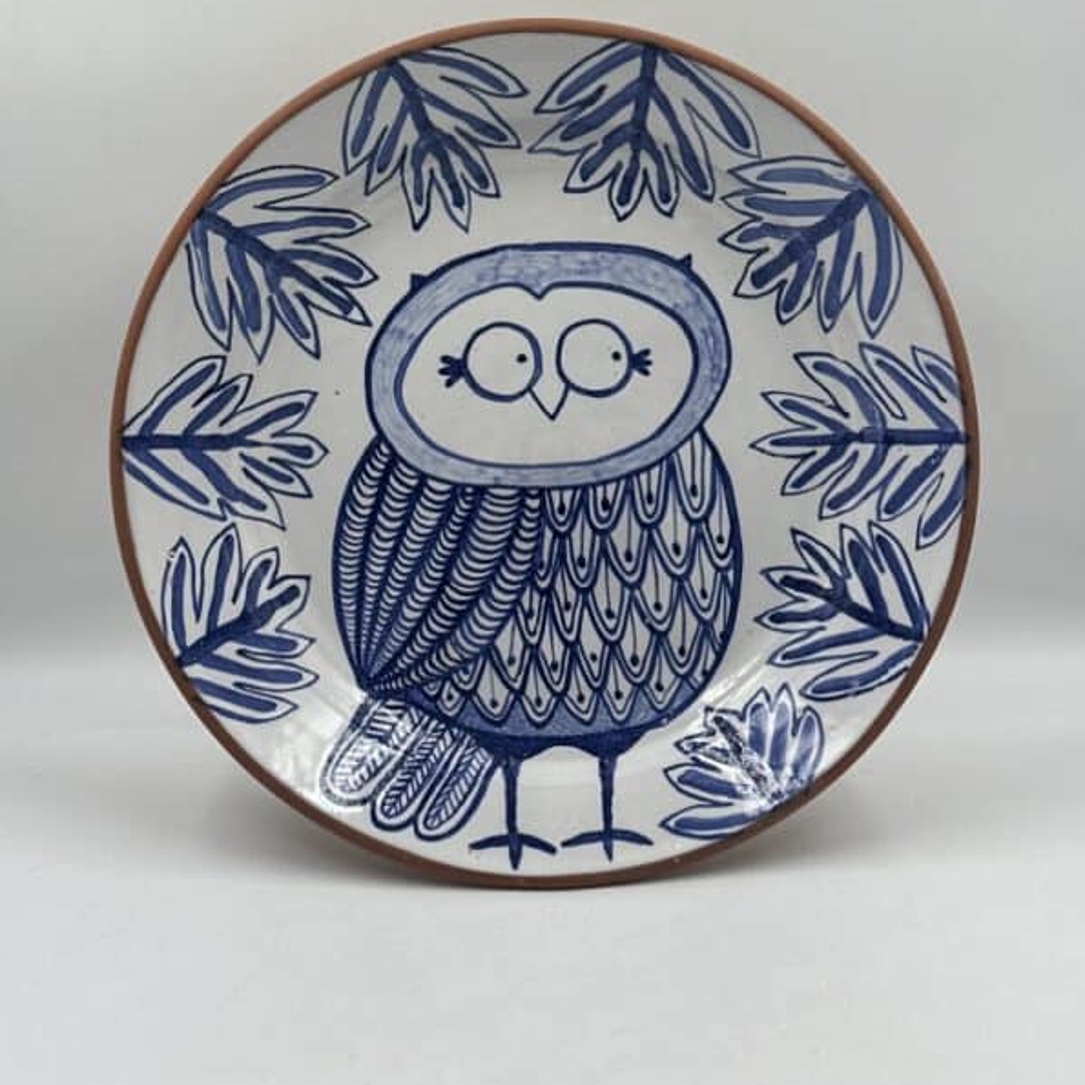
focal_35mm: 57
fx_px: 2021
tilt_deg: -14.1
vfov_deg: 29.9
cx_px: 545
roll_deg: -0.2
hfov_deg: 30.0
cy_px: 412
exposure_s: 1/503
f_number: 1.78
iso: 64
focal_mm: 6.86
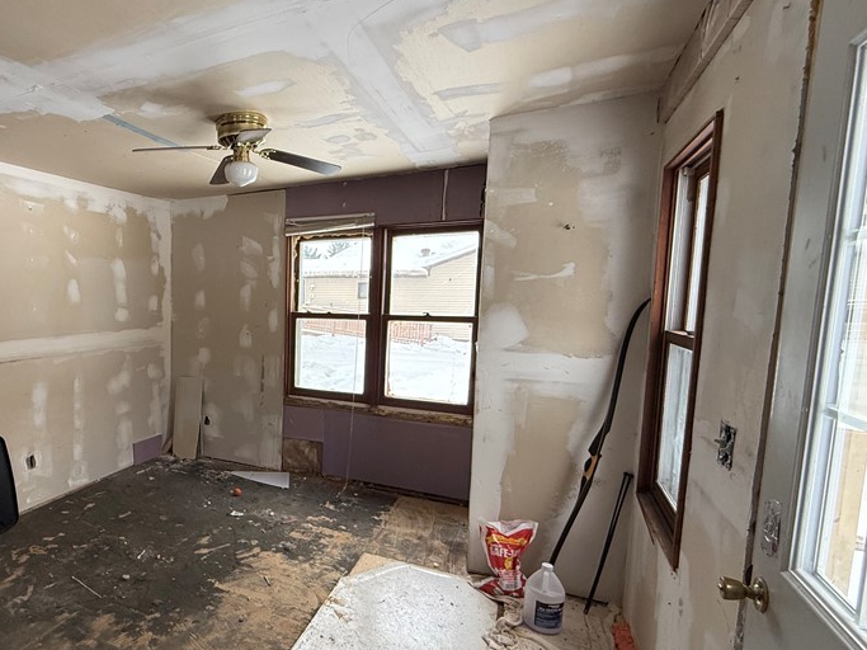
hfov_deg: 74.4
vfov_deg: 63.1
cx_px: 236
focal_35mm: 21
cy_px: 371
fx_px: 526
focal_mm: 2.22
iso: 200
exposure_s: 1/99
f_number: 2.2
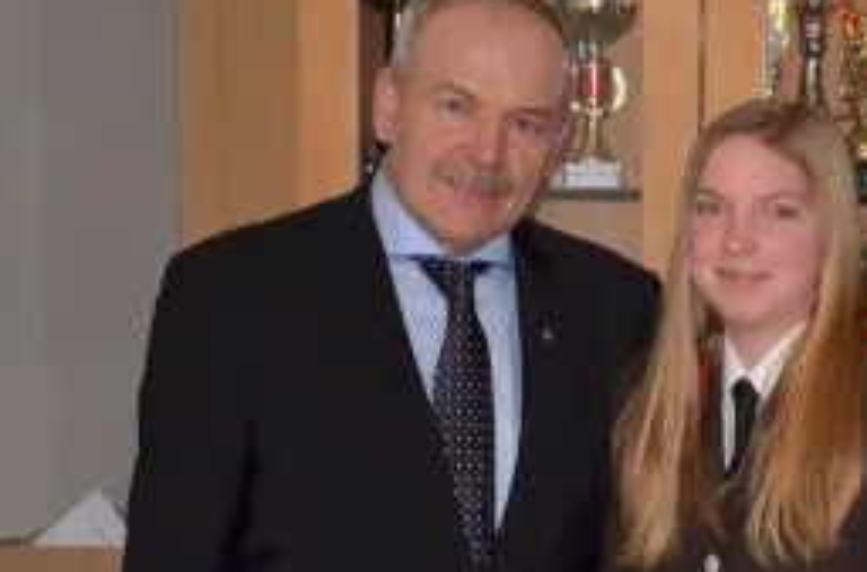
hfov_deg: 11.9
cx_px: 823
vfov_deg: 8.0
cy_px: 443
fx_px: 4112
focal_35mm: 171
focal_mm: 45
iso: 3200
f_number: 4.8
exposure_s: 1/60
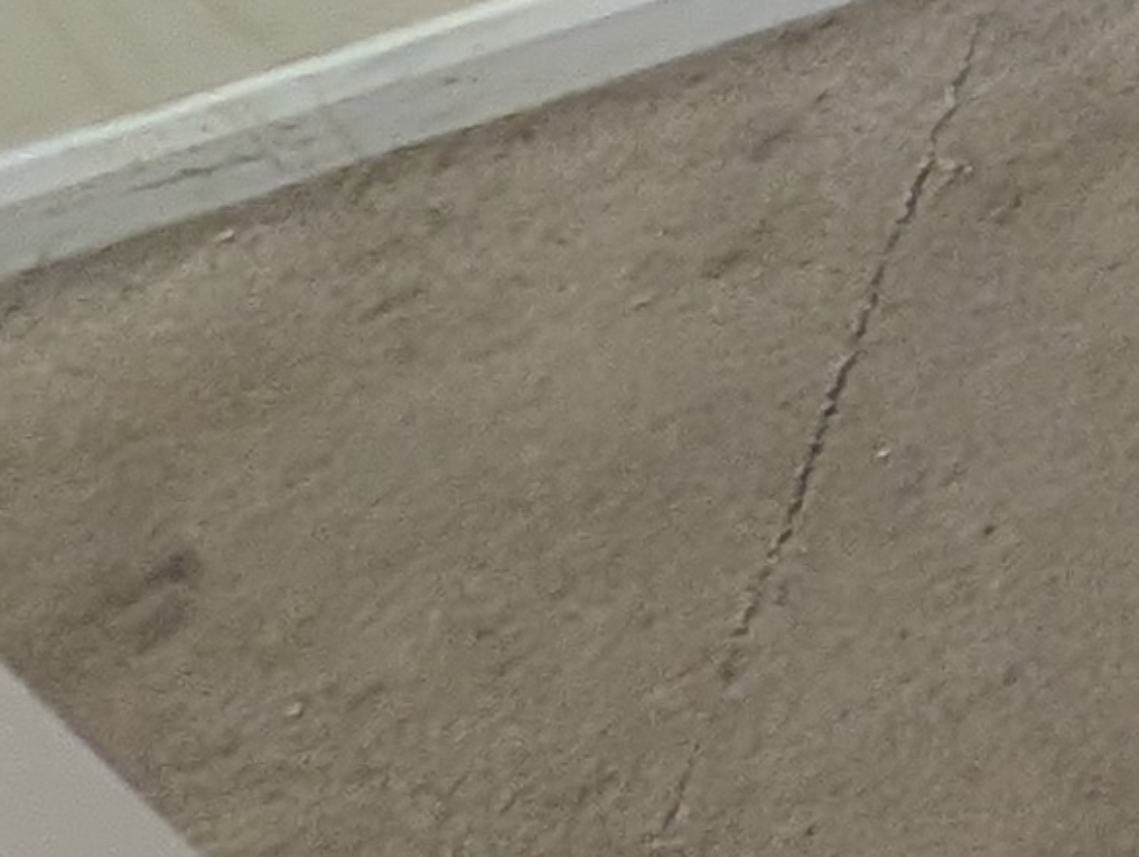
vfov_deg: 12.4
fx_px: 2734
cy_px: -1396
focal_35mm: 83
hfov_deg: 9.8
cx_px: 3859
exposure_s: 1/26.5
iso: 212
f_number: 1.95
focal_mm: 2.23
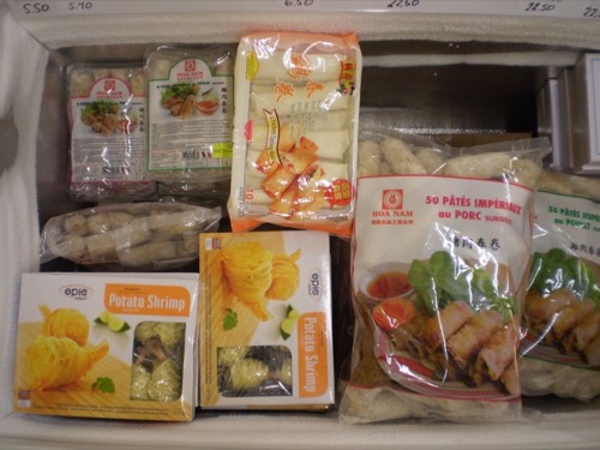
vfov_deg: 39.7
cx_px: 300
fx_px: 624
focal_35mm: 36
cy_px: 225
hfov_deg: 51.4
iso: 125
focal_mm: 6.3
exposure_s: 1/20
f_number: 3.1
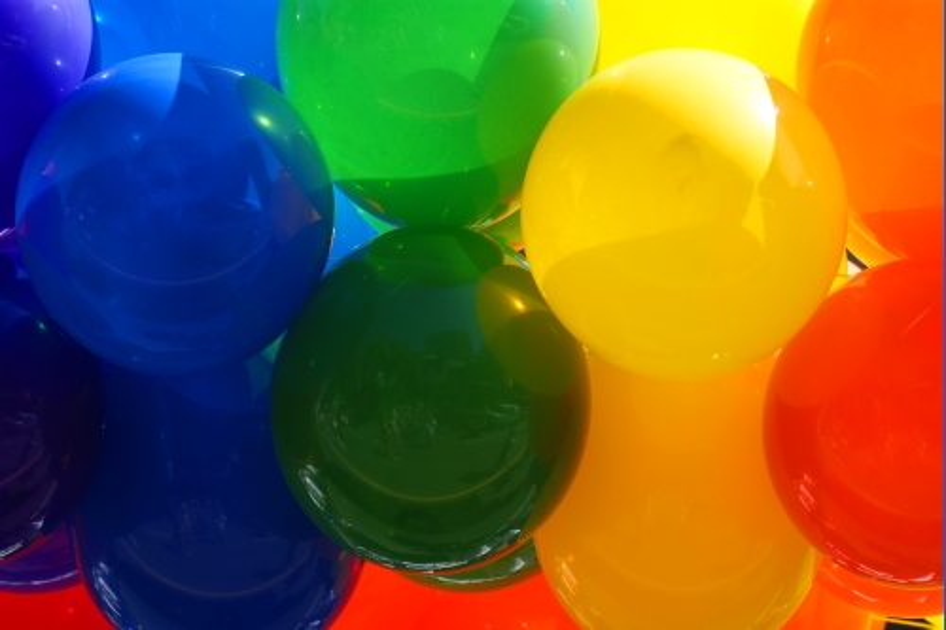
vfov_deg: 9.1
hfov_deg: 13.7
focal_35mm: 150
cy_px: 315
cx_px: 473
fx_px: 3940
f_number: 5.6
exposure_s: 1/200
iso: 100
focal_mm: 100
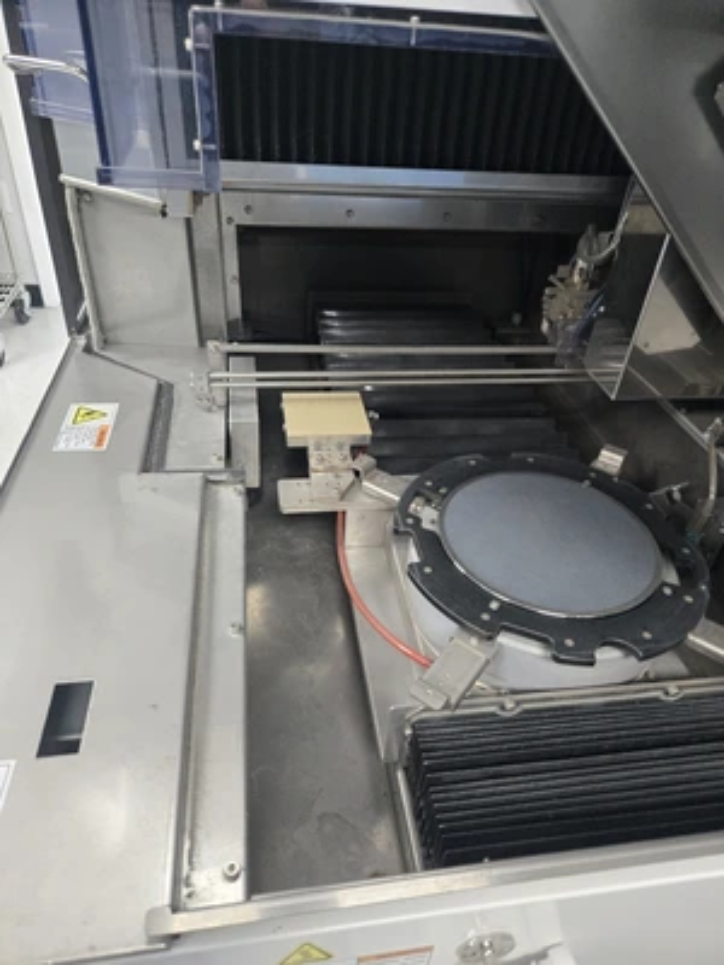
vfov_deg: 73.9
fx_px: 641
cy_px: 482
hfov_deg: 58.9
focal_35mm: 23
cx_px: 362
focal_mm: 5.4
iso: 640
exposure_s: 1/120
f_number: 1.8
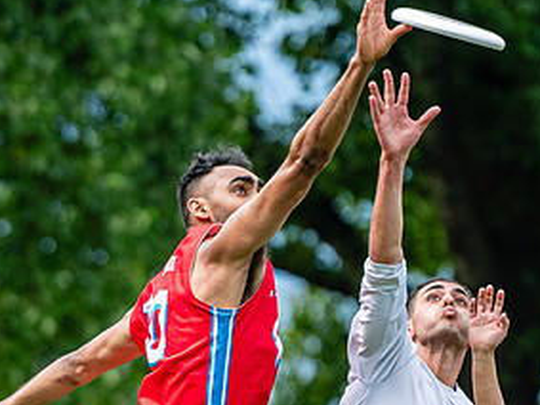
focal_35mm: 998
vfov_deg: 1.5
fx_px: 15562
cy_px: 369
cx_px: 411
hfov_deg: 2.0
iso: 250
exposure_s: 1/2000
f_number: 3.2
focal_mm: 200
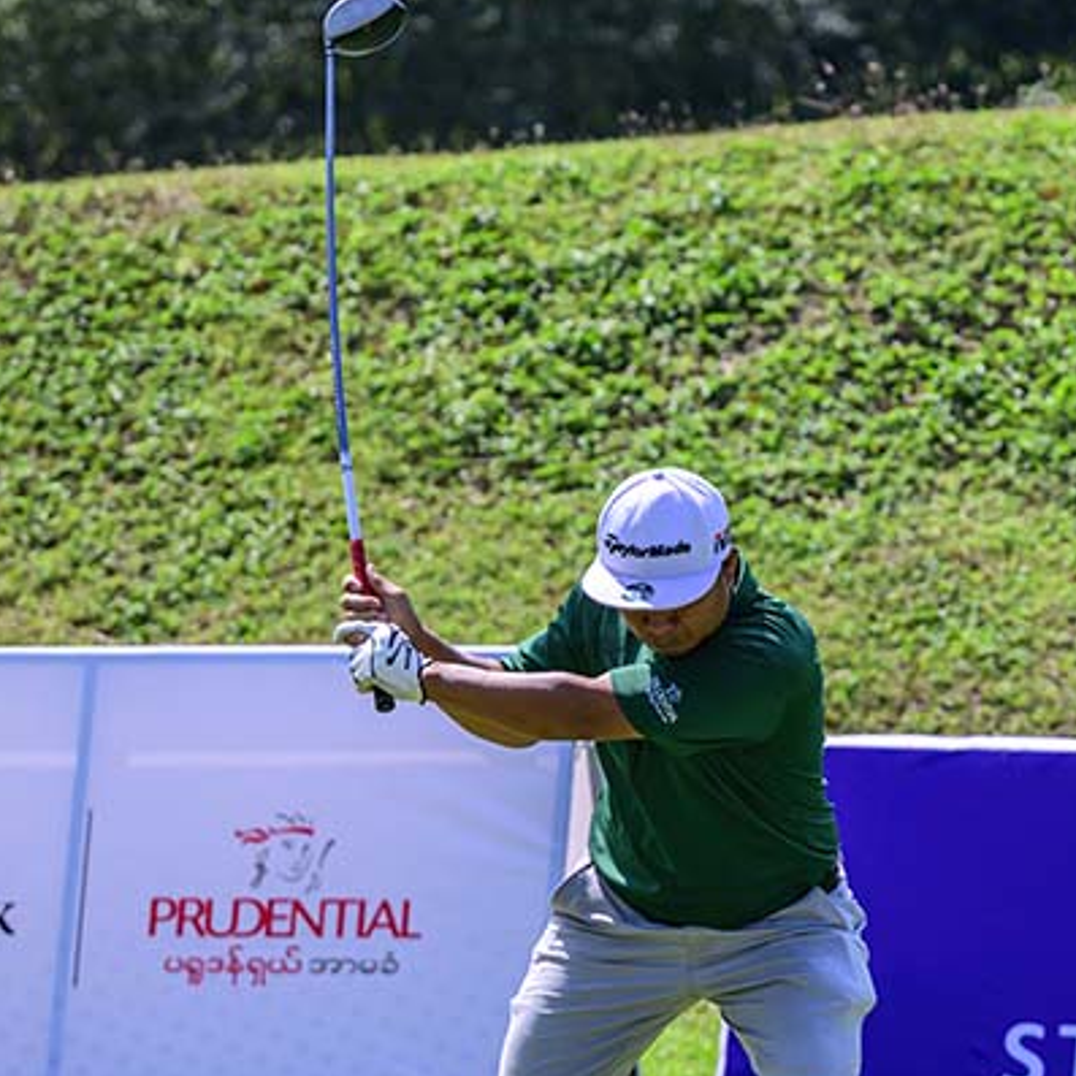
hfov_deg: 9.1
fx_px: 6787
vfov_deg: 9.1
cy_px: 756
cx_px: 721
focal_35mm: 193
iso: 360
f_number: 2.8
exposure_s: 1/6400
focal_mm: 94
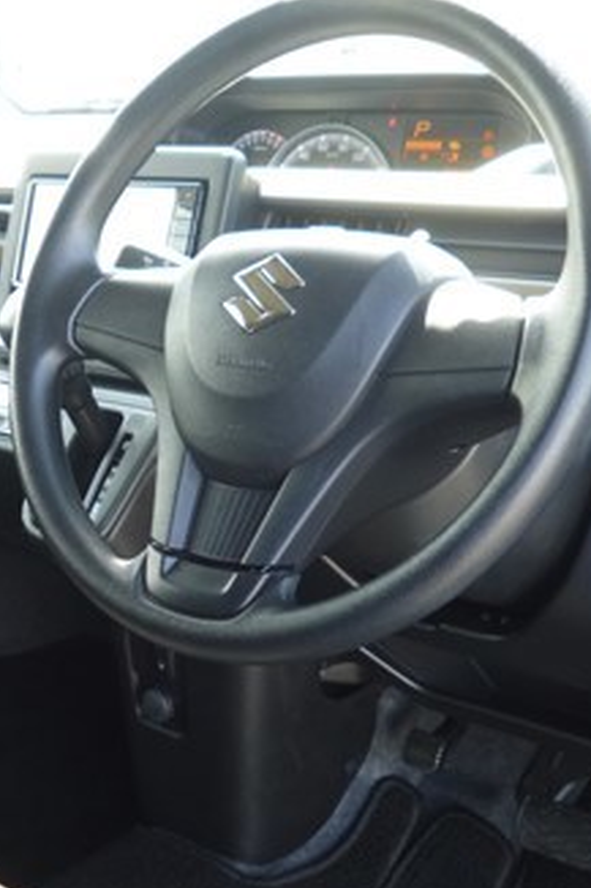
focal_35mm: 49
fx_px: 1208
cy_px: 556
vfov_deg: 40.1
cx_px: 196
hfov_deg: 27.3
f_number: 2.8
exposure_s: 1/60
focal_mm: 4.3
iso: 100
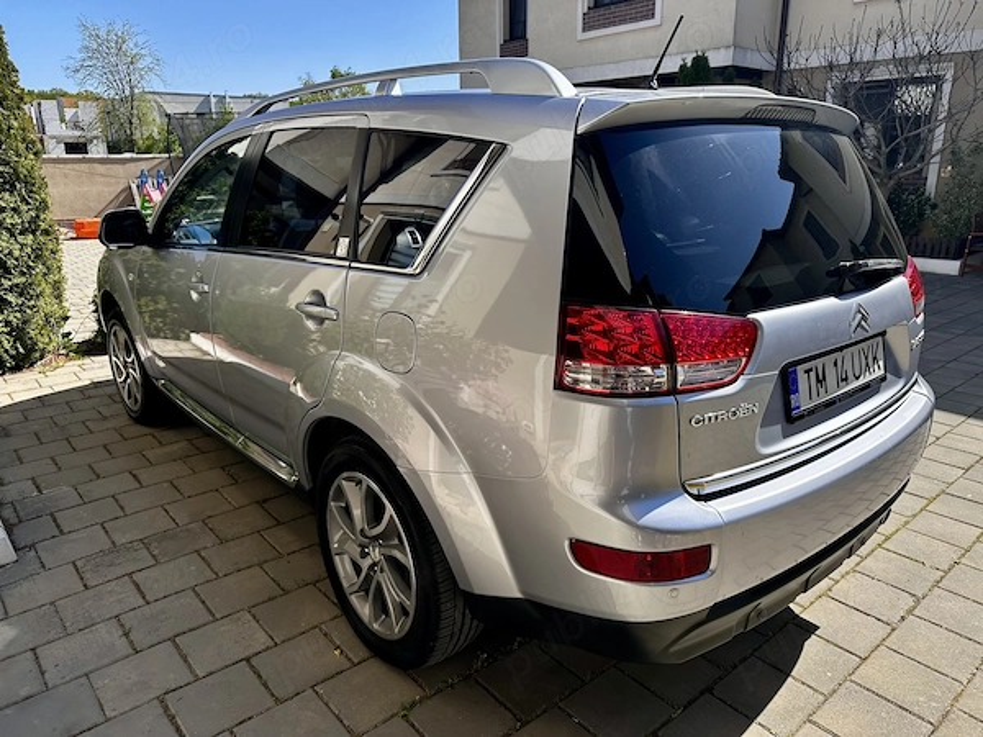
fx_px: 682
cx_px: 492
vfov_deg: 56.8
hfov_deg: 71.6
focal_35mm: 24
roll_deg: -0.3
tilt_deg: -15.2
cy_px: 368
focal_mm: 6.86
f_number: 1.78
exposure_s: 1/3247
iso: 80
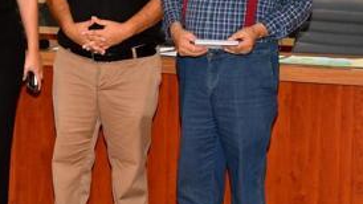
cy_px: 28
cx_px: -43
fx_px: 1405
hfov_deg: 14.4
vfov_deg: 8.3
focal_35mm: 146
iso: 1000
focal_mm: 62
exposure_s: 1/60
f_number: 7.1
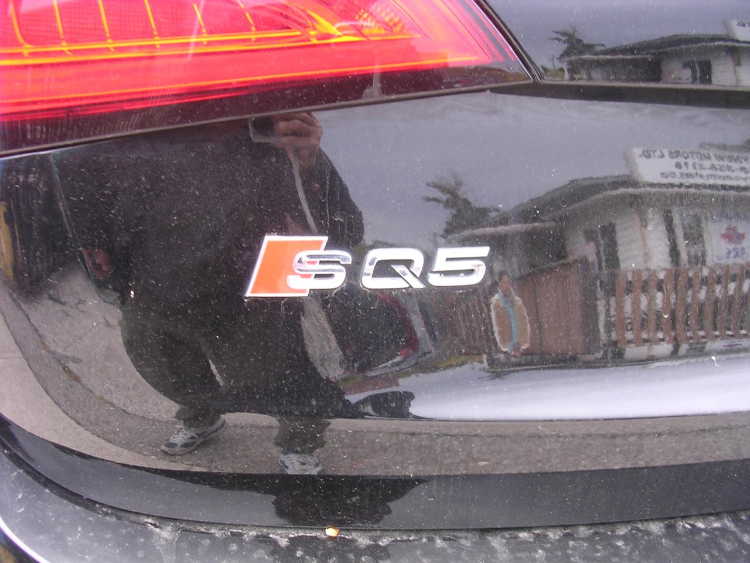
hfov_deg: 49.0
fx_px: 823
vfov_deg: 37.7
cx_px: 375
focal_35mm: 38
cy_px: 282
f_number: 2.8
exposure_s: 1/10.3
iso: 100
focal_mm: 5.8
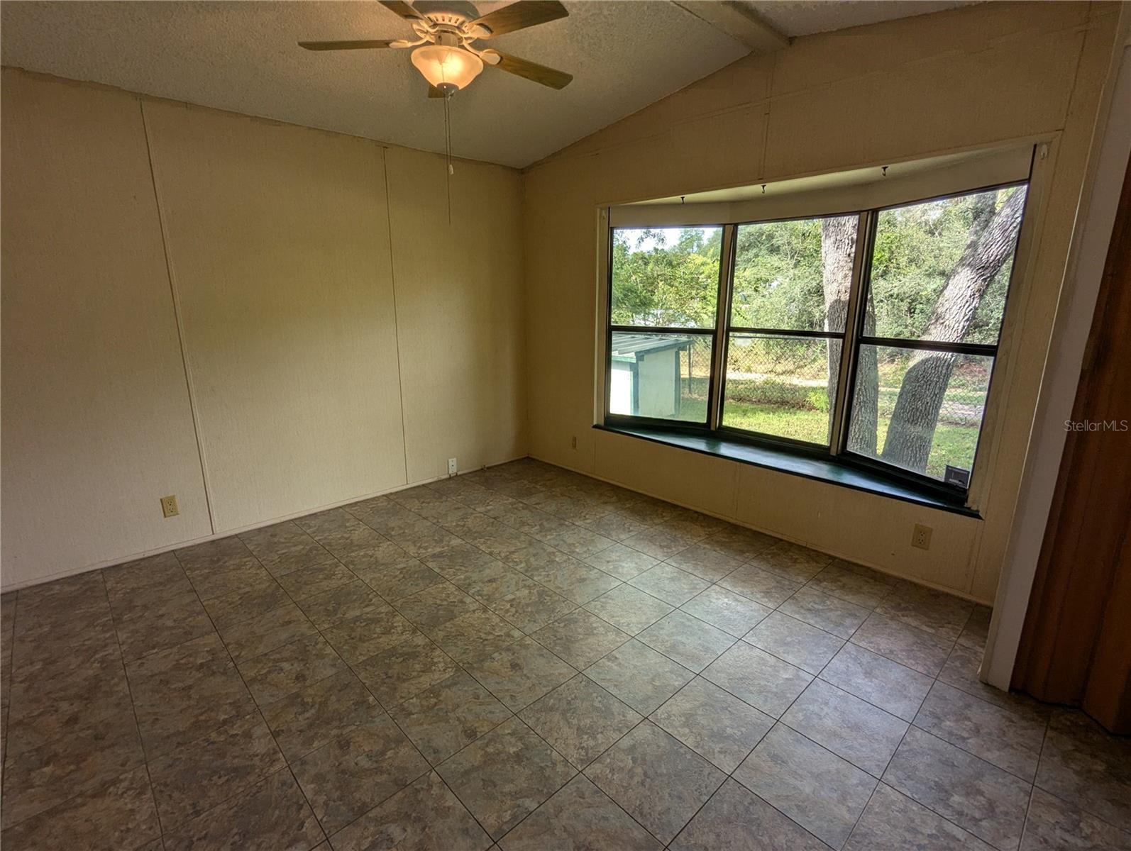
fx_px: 523
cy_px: 426
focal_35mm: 16
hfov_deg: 94.4
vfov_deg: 78.2
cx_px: 566
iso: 55
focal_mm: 2.35
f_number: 2.2
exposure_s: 1/393
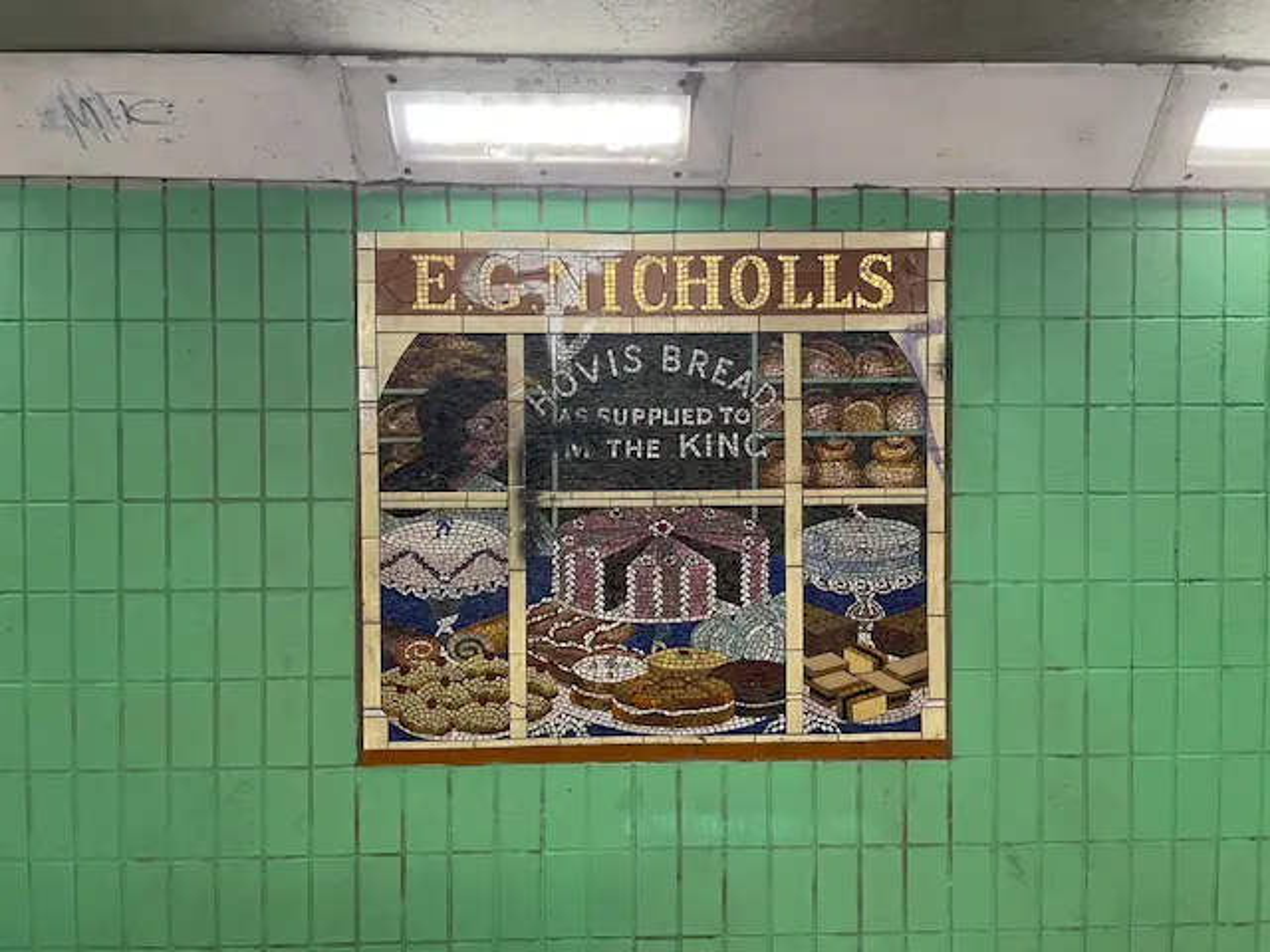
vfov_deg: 53.1
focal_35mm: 26
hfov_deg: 67.3
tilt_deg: -1.2
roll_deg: +0.1
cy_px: 476
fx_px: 954
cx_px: 635
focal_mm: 4.2
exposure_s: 1/60
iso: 200
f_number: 1.6
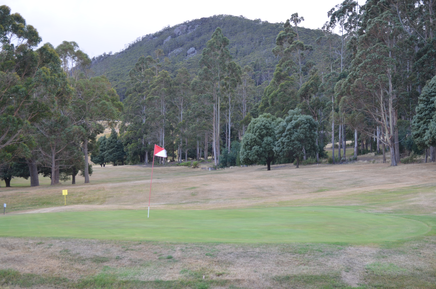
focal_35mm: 60
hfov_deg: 33.5
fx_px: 725
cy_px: 144
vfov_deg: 22.5
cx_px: 218
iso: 100
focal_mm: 40
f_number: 5.3
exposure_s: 1/30
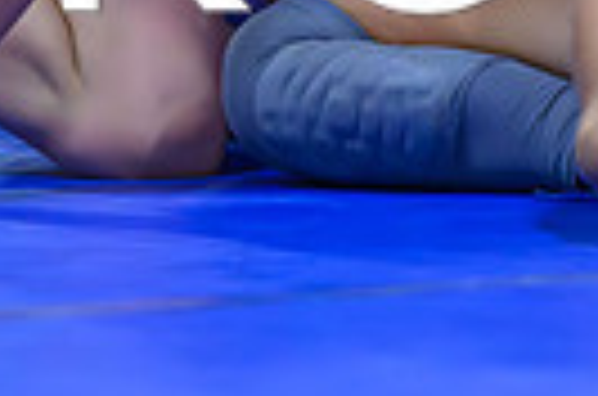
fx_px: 11600
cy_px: -115
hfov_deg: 3.0
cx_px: 432
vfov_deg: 2.0
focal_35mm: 700
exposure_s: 1/800
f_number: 2.8
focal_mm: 160
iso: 11400
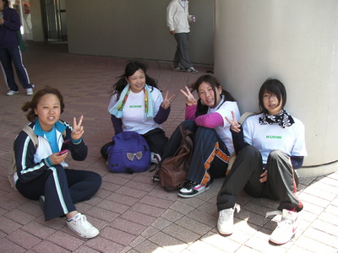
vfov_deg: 37.7
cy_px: 126
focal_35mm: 38
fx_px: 371
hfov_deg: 49.0
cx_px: 169
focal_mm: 6.3
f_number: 3.5
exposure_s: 1/111
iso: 50
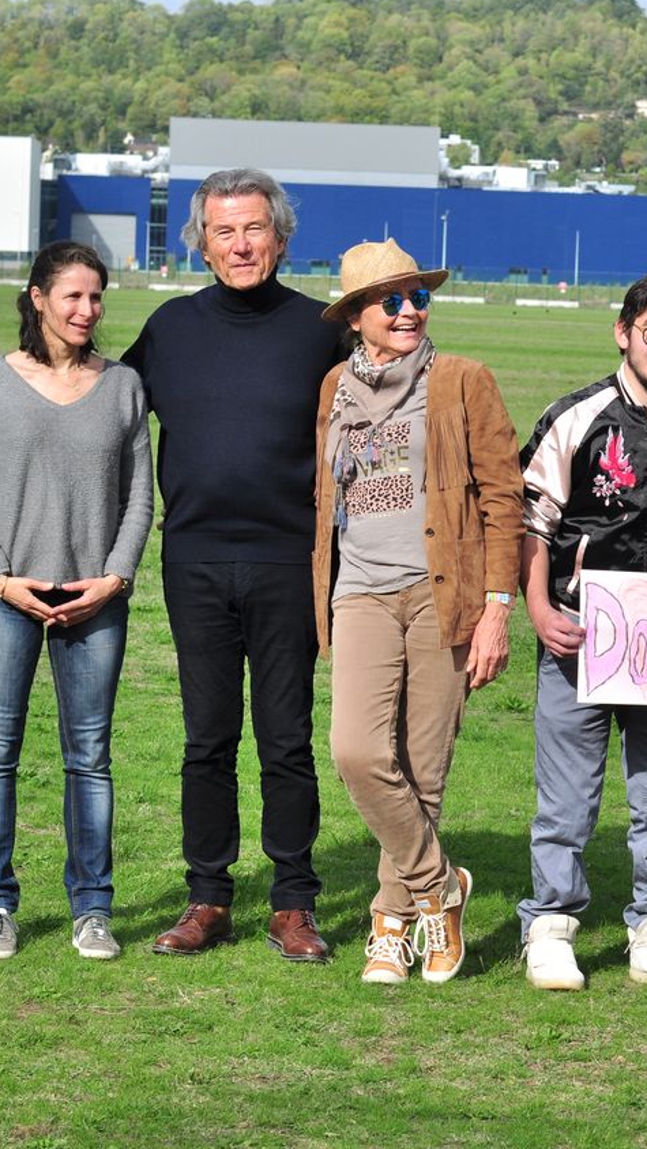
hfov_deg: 10.1
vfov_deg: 18.0
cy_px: 574
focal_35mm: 119
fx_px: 3628
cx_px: 651
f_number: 7.1
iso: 200
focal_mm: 50
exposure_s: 1/1000
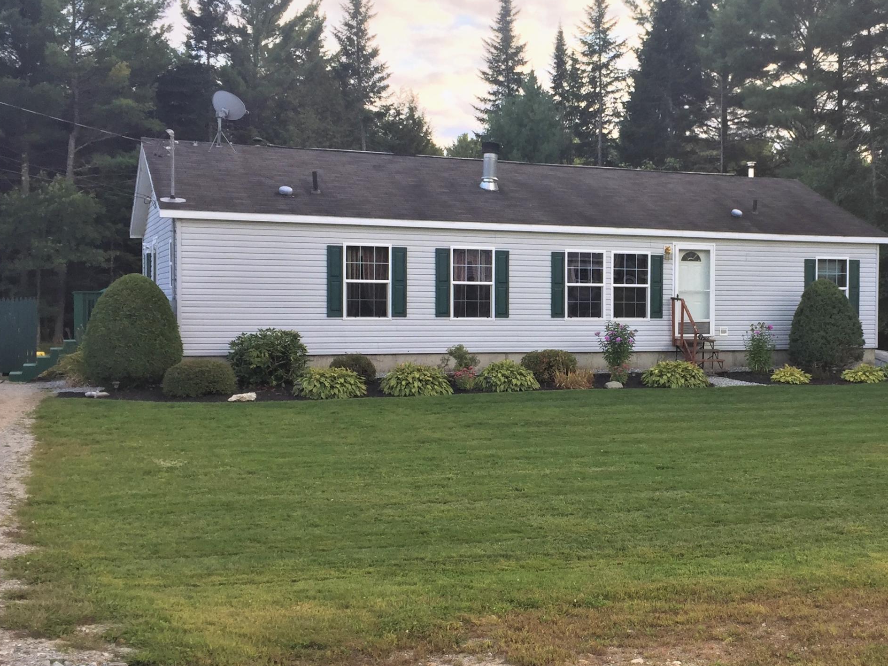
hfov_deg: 40.3
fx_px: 1180
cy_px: 344
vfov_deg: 31.5
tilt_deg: -2.7
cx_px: 645
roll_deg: -1.9
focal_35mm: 46
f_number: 2.2
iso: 32
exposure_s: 1/214
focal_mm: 4.15
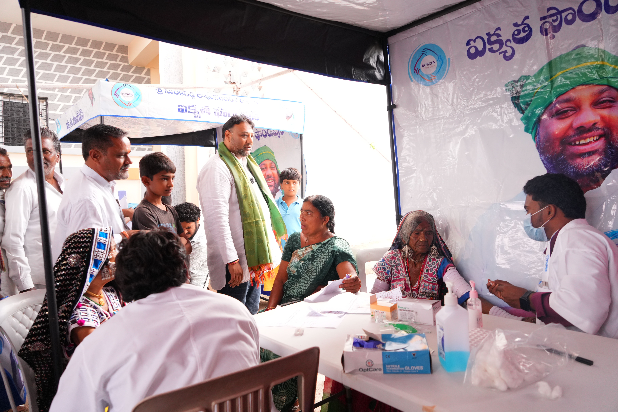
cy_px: 206
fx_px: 412
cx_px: 309
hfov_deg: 73.7
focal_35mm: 24
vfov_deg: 53.1
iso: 1250
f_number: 4
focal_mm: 24
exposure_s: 1/320
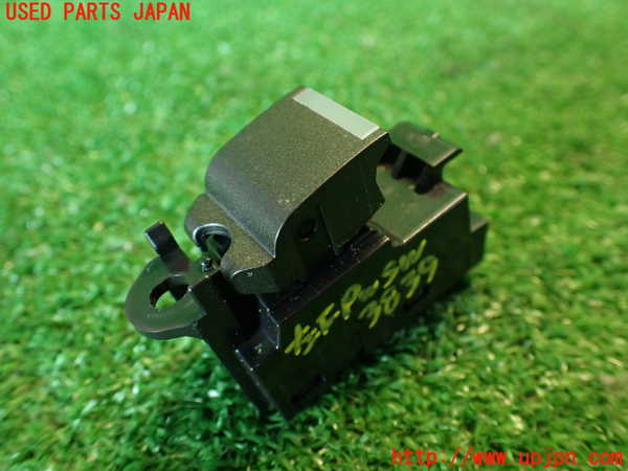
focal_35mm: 30
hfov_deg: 60.0
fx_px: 544
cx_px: 314
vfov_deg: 46.8
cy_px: 236
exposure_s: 1/30
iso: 400
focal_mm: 5.4
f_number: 2.3
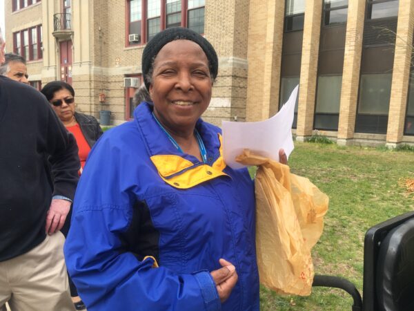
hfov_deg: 61.7
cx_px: 207
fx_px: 347
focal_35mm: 29
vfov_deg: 48.2
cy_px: 156
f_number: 2.2
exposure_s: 1/472
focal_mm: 4.15
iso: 25
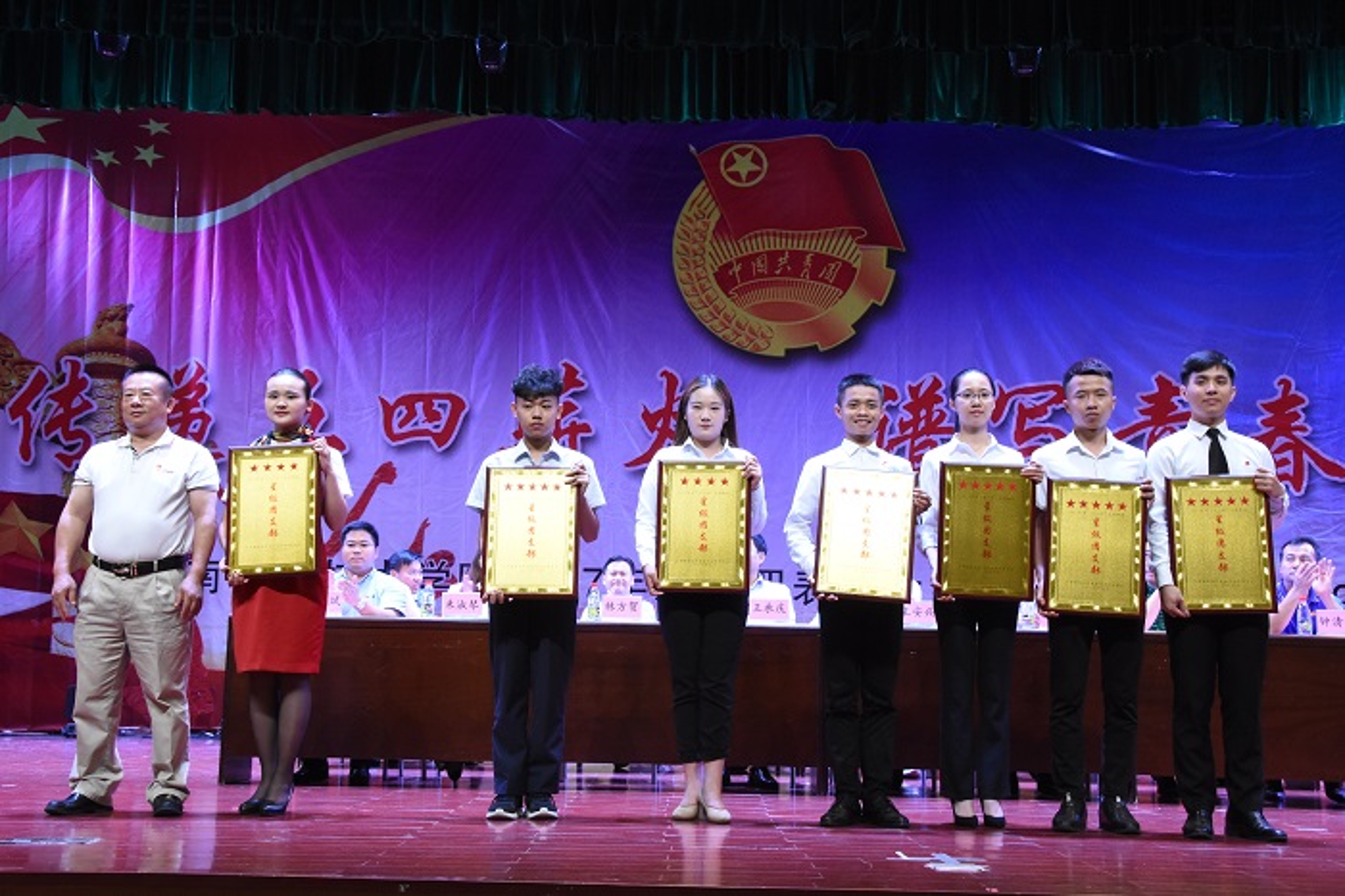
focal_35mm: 40
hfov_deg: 47.9
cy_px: 448
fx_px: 1512
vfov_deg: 33.0
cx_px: 672
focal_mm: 27
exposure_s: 1/60
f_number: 7.1
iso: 2500
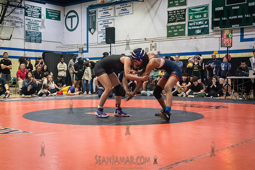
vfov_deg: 28.2
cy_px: 85
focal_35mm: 48
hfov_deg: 41.2
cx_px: 128
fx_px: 339
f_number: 3.5
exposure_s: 1/400
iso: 6400
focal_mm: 35
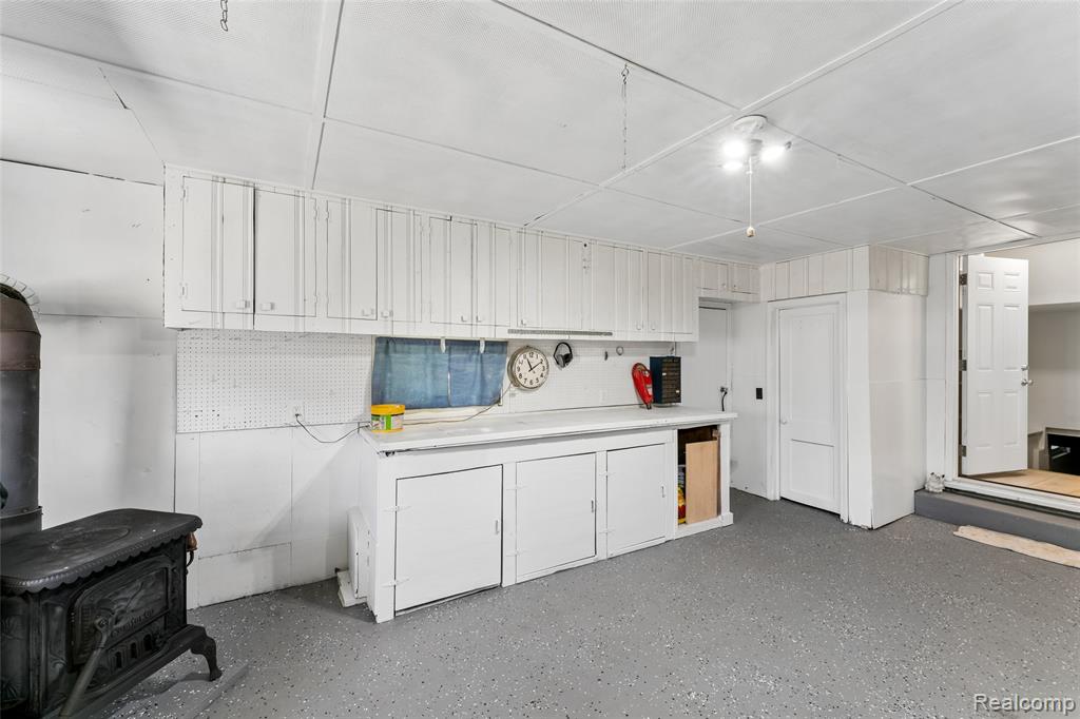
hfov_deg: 104.3
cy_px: 360
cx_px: 540
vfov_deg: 81.2
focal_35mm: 14
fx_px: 420
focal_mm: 14
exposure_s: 1/8
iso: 400
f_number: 13
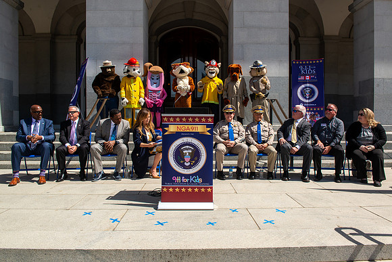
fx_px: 288
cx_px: 198
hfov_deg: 68.5
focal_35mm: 26
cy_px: 131
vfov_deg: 48.9
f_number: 8
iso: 100
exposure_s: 1/320
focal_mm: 26
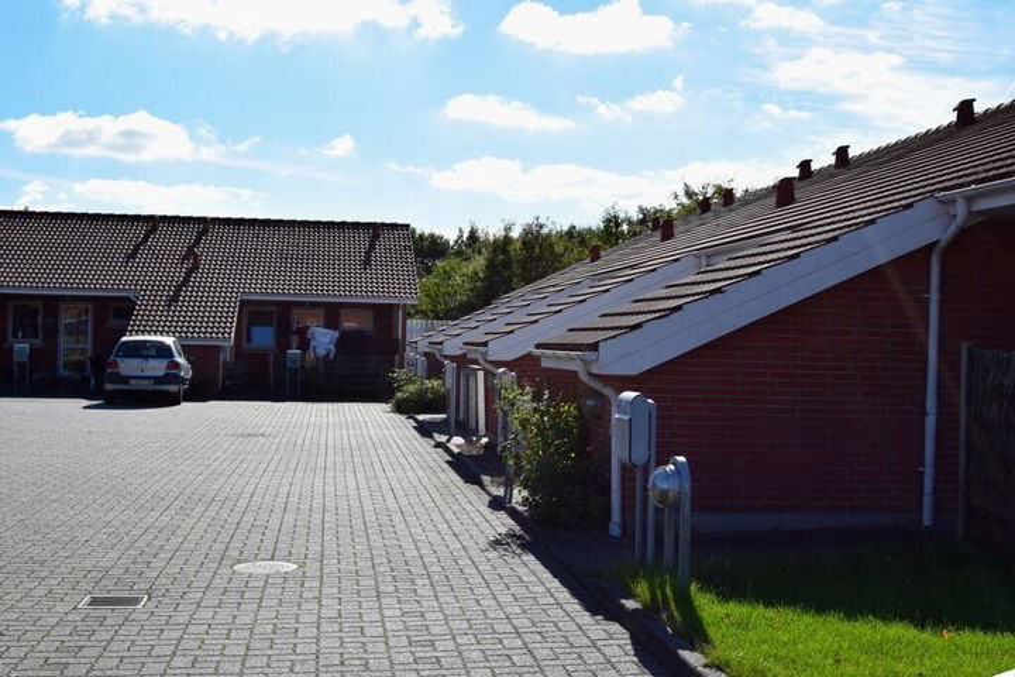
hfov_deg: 43.6
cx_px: 508
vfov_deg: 29.9
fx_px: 1269
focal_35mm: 45
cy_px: 338
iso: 360
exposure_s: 1/500
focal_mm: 30
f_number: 11
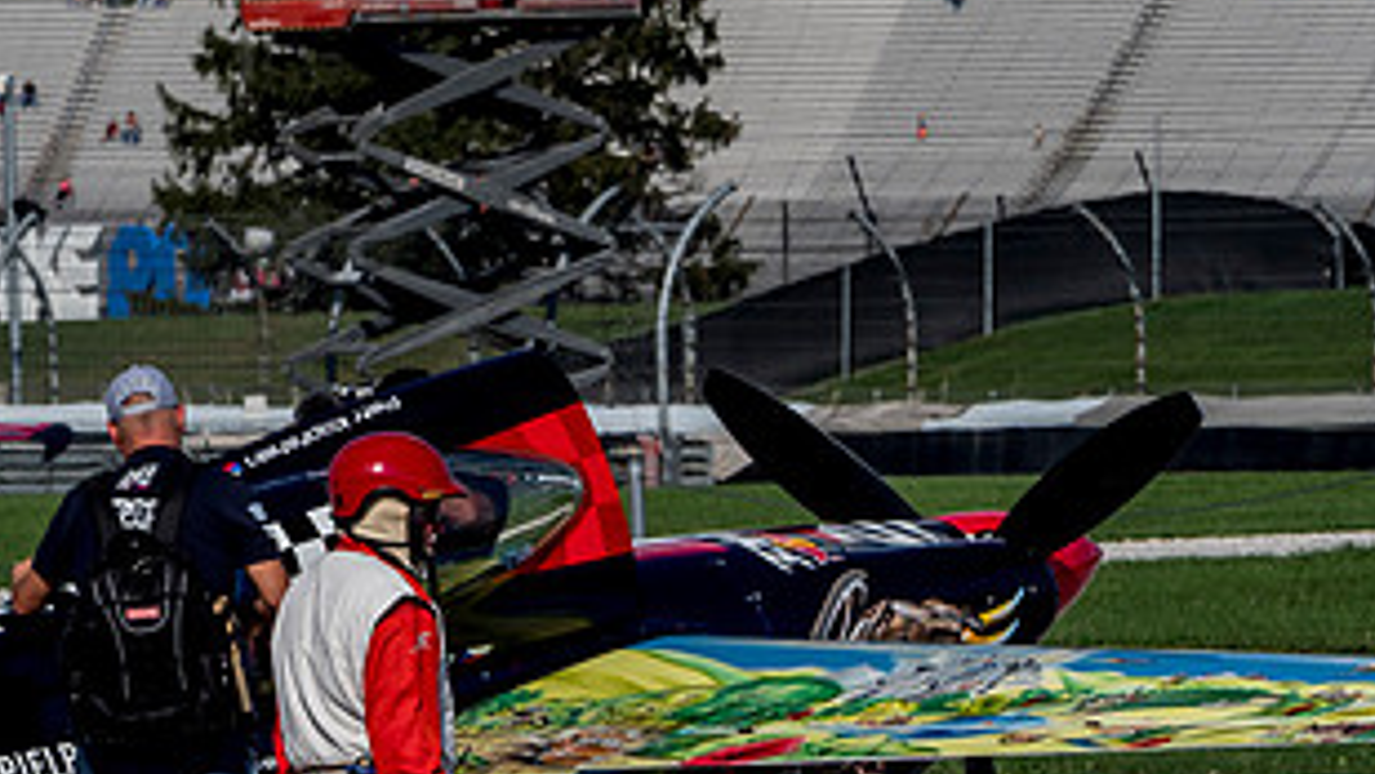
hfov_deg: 3.5
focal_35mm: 614
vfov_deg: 2.0
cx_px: 289
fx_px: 22392
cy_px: 612
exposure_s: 1/400
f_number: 11
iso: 200
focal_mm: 150
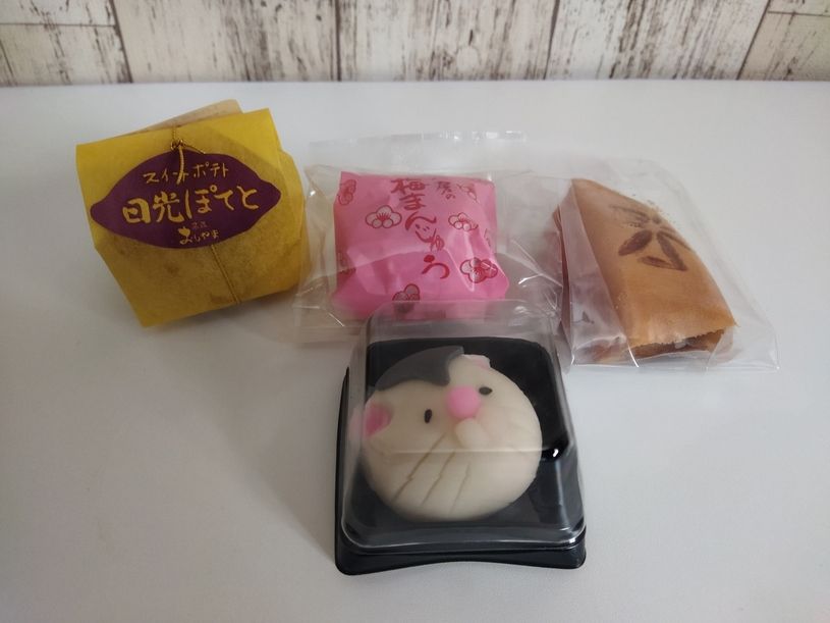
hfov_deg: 65.3
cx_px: 415
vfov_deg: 51.3
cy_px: 312
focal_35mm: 27
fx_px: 647
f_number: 1.79
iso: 356
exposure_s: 1/25
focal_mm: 4.71
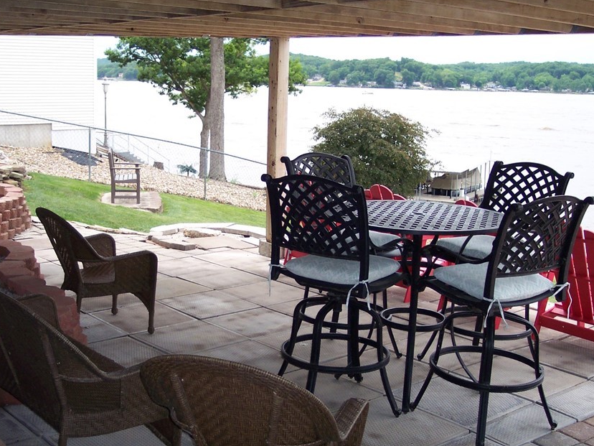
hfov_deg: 40.4
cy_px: 216
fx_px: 807
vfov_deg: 30.9
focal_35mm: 47
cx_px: 276
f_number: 2.8
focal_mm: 8
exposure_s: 1/500
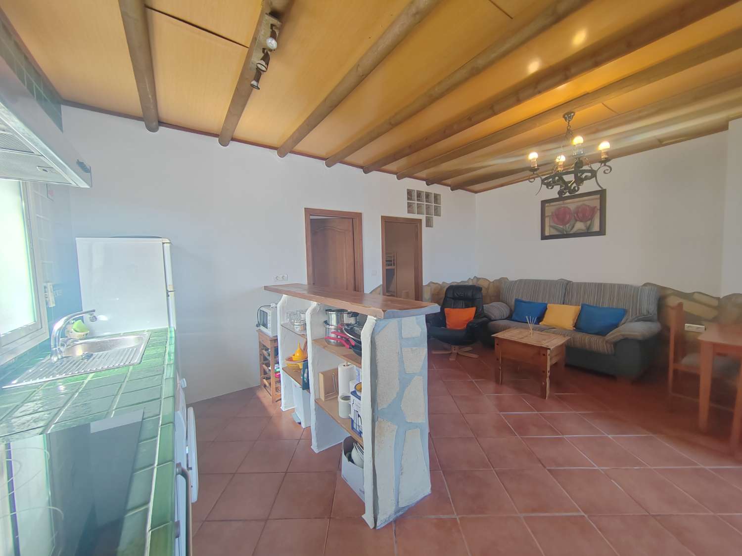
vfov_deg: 89.9
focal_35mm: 13
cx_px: 371
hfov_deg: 106.2
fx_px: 279
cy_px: 278
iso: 320
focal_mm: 2.16
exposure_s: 1/50
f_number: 2.2
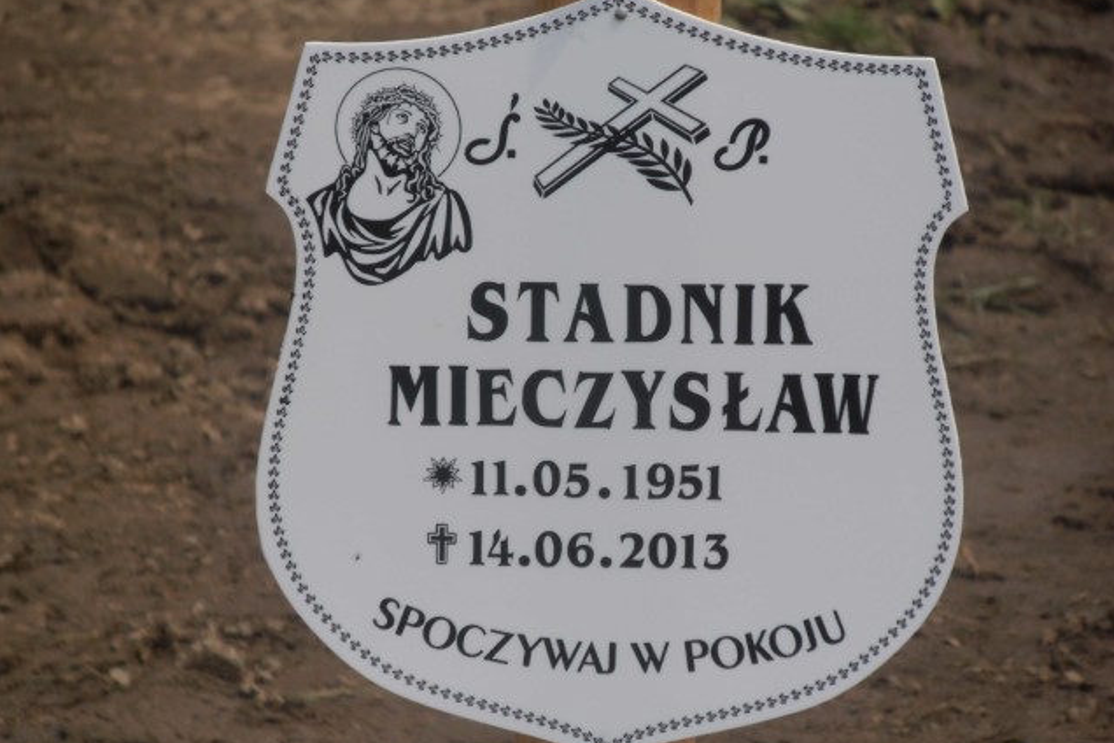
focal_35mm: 251
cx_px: 559
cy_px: 372
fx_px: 7766
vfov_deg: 5.5
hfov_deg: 8.2
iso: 80
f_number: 5.7
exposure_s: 1/640
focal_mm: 42.54
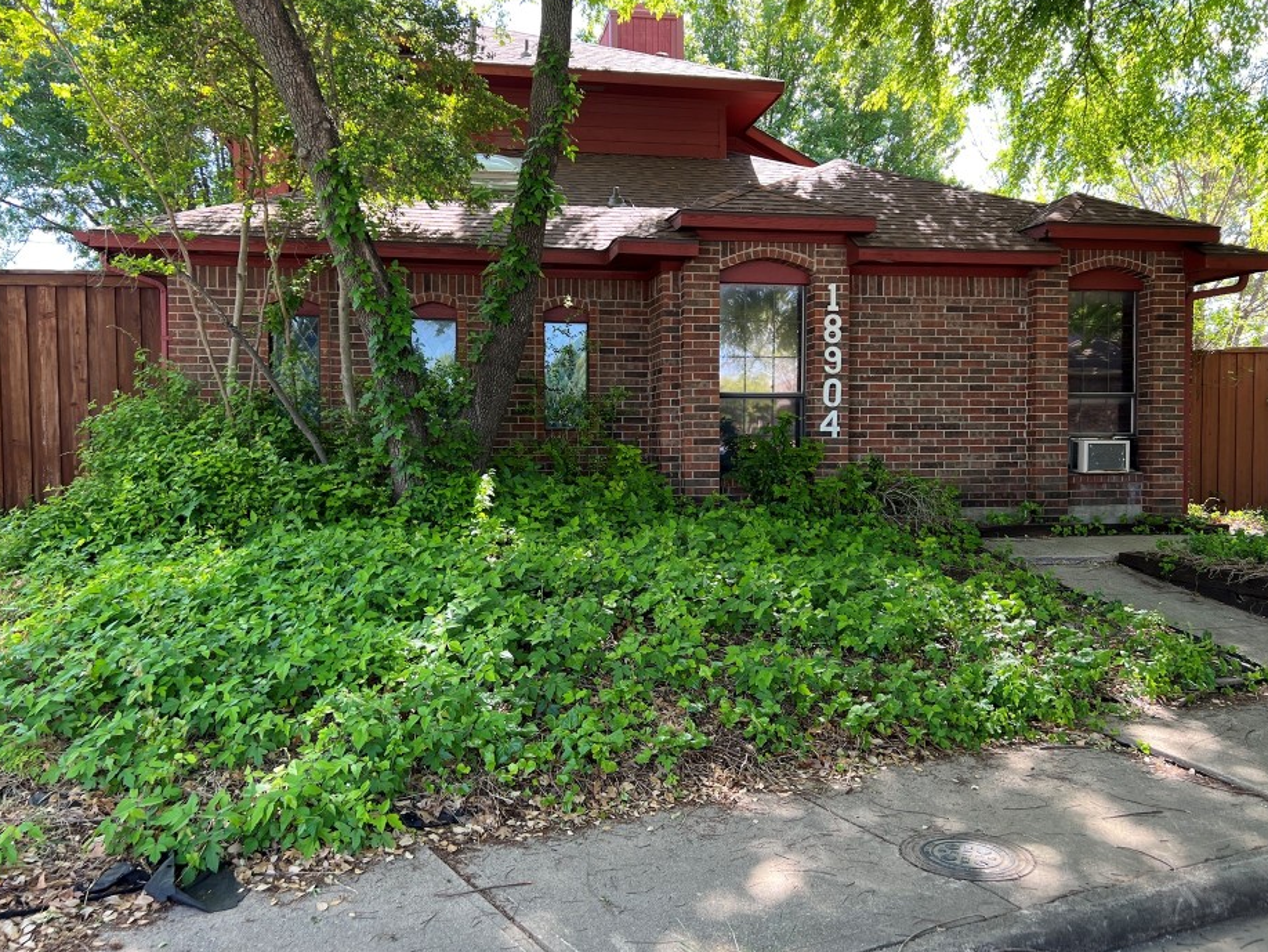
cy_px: 468
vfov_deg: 48.2
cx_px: 626
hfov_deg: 61.6
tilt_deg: -2.9
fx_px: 1063
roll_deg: +0.5
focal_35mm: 29
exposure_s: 1/204
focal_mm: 5.7
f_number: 1.5
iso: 40
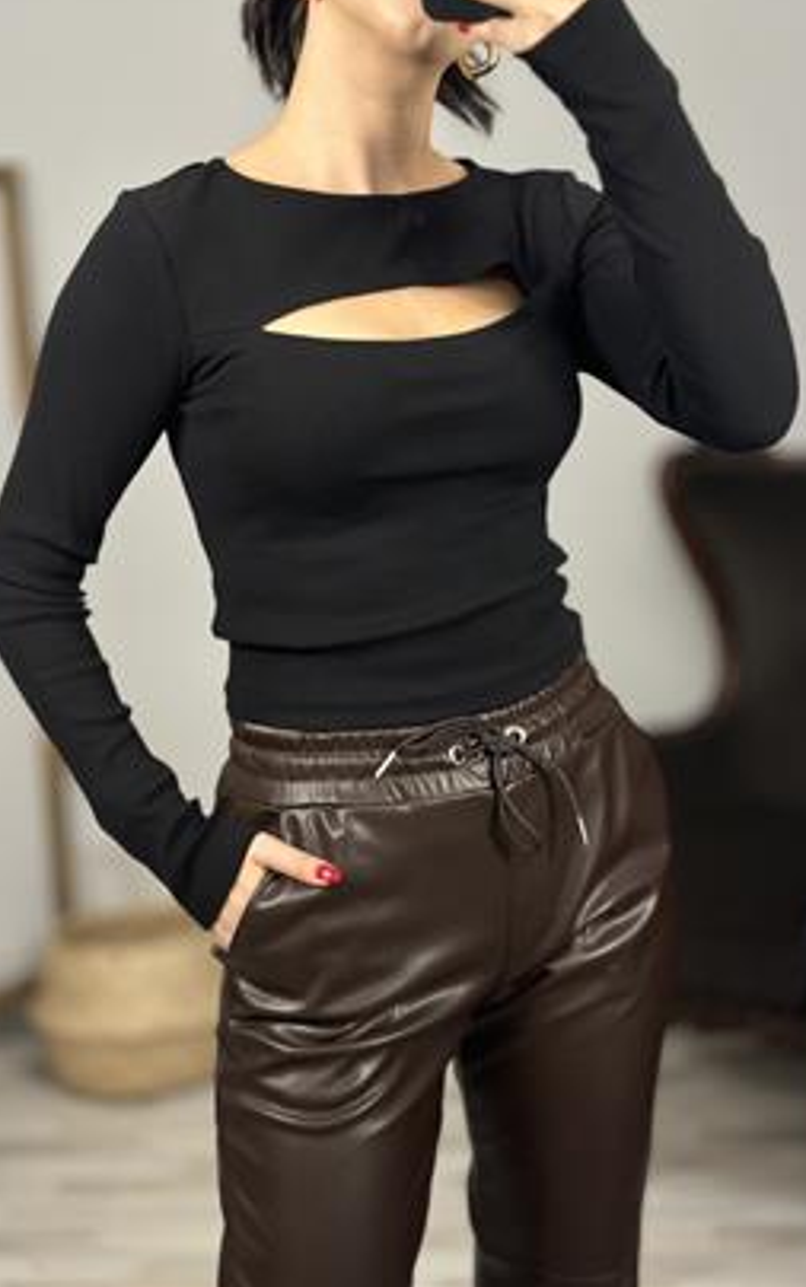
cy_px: 636
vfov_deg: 38.8
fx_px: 1825
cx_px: 366
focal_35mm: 52
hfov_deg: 24.9
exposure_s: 1/100
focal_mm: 6.86
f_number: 1.78
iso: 125
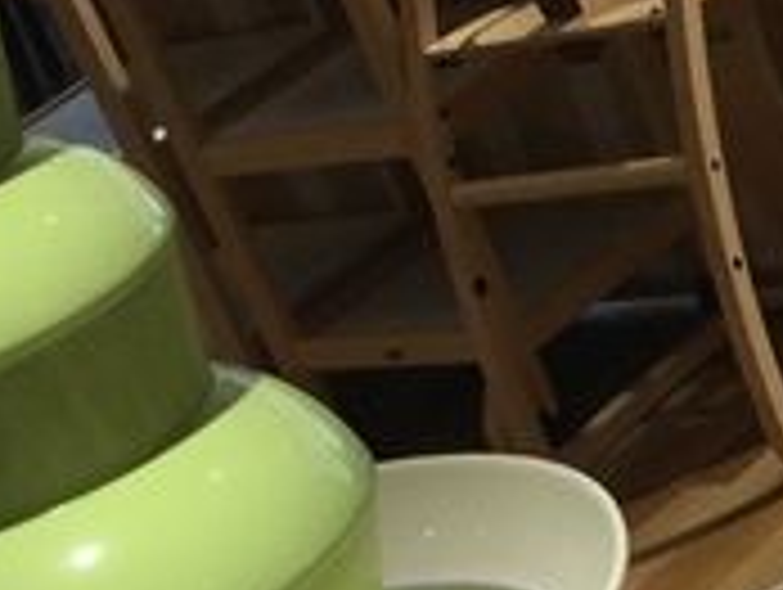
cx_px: 920
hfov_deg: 13.3
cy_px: 1191
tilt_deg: -34.1
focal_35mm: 145
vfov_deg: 9.6
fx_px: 3284
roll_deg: +23.2
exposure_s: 1/40
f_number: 2.4
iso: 25
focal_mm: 3.3
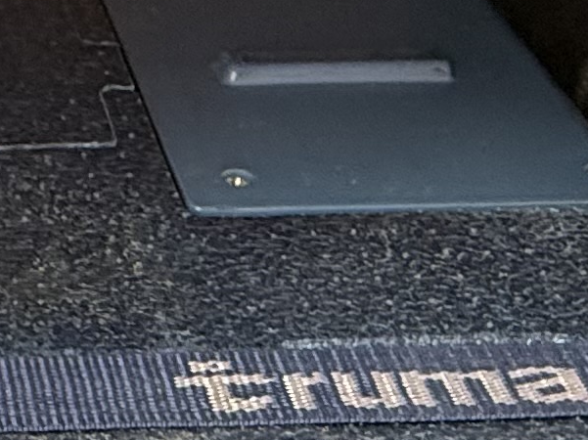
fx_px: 1596
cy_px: 603
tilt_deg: -46.6
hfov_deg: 19.7
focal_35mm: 94
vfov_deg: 14.9
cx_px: -108
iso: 125
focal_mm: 2.22
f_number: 2.2
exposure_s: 1/99
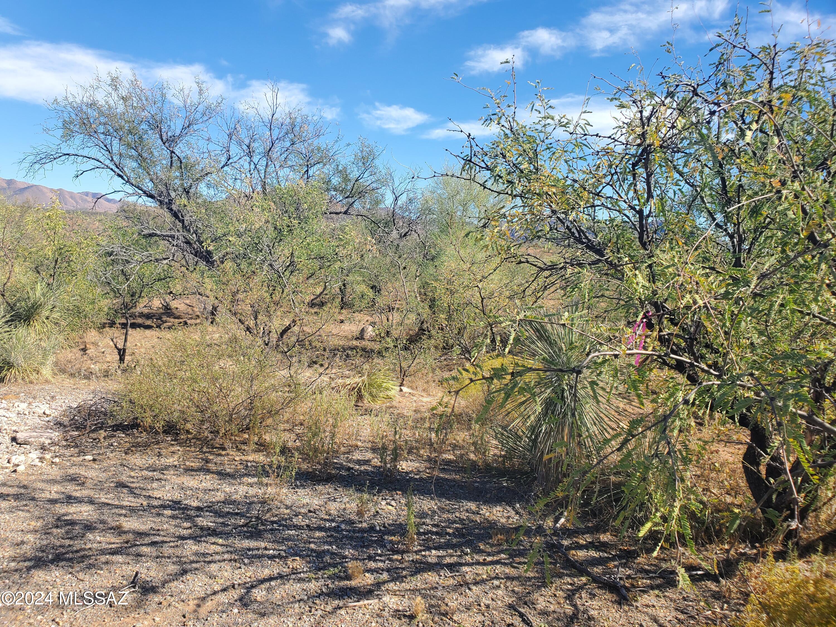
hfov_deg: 67.3
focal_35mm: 26
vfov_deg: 53.1
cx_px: 418
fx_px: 628
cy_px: 314
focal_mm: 4.3
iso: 50
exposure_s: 1/897
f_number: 2.4
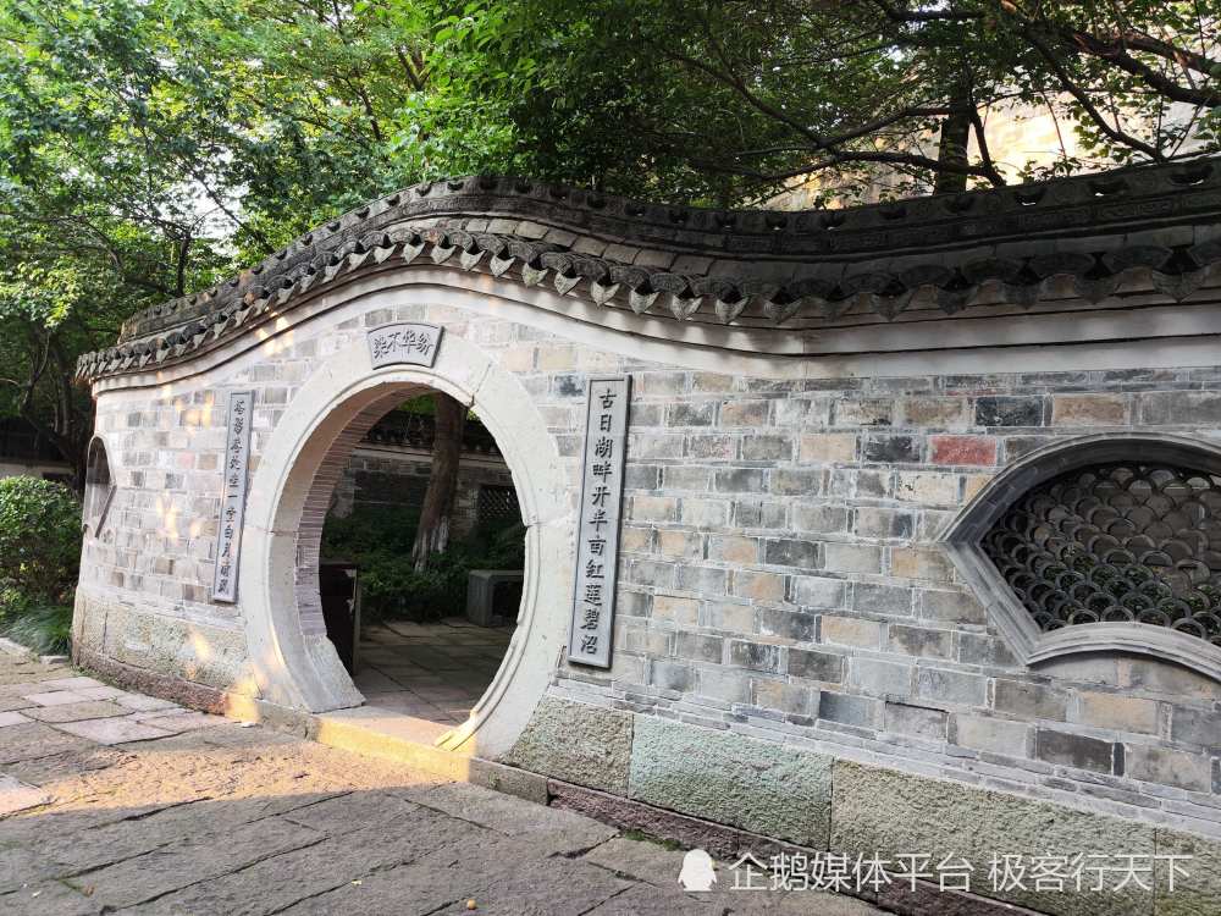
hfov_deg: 71.6
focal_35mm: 24
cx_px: 610
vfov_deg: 56.8
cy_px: 458
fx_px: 847
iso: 50
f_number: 1.9
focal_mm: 6.92
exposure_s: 1/112
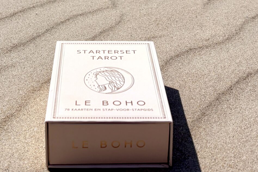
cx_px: 113
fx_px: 523
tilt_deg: -20.5
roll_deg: +0.5
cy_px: -35
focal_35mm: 73
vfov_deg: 17.8
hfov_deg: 27.7
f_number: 1.6
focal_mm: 5.96
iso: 50
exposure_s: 1/12195
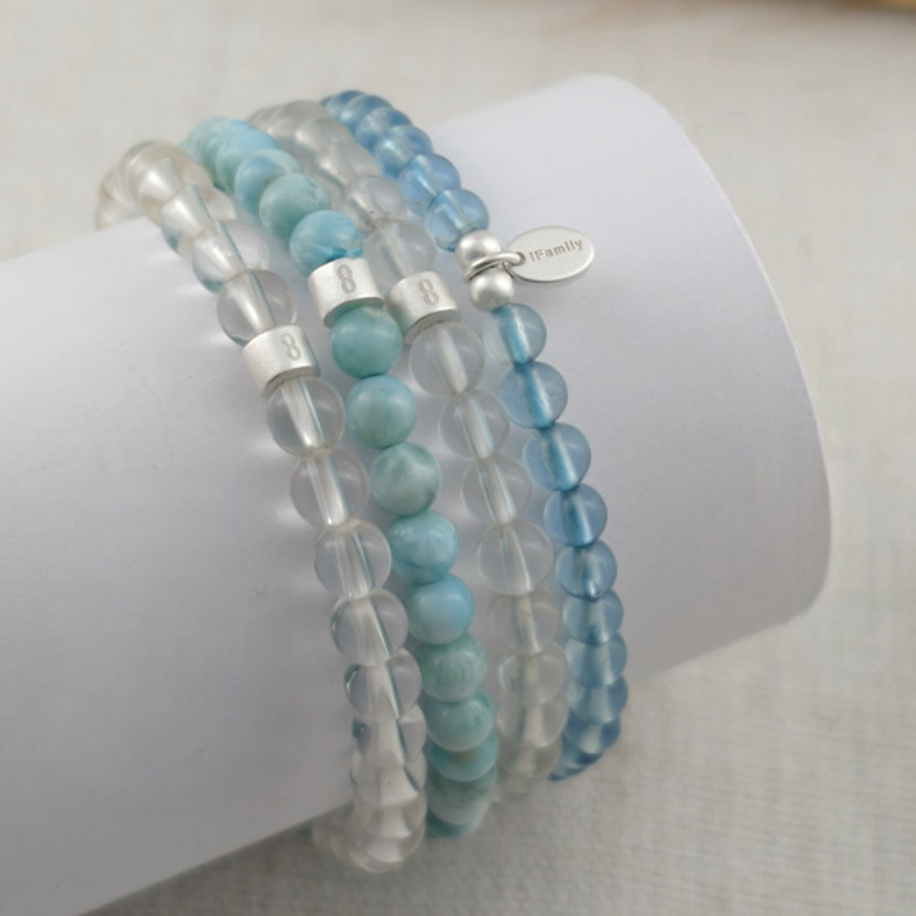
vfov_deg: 22.6
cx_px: 465
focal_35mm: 76
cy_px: 254
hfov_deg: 22.8
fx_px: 2275
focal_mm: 6.54
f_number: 16
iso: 72
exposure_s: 1/714
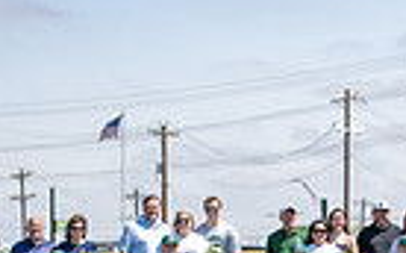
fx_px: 2642
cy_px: 312
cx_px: 409
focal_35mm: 239
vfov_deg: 5.5
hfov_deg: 8.7
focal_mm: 50
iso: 100
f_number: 1.3
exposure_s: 1/6400
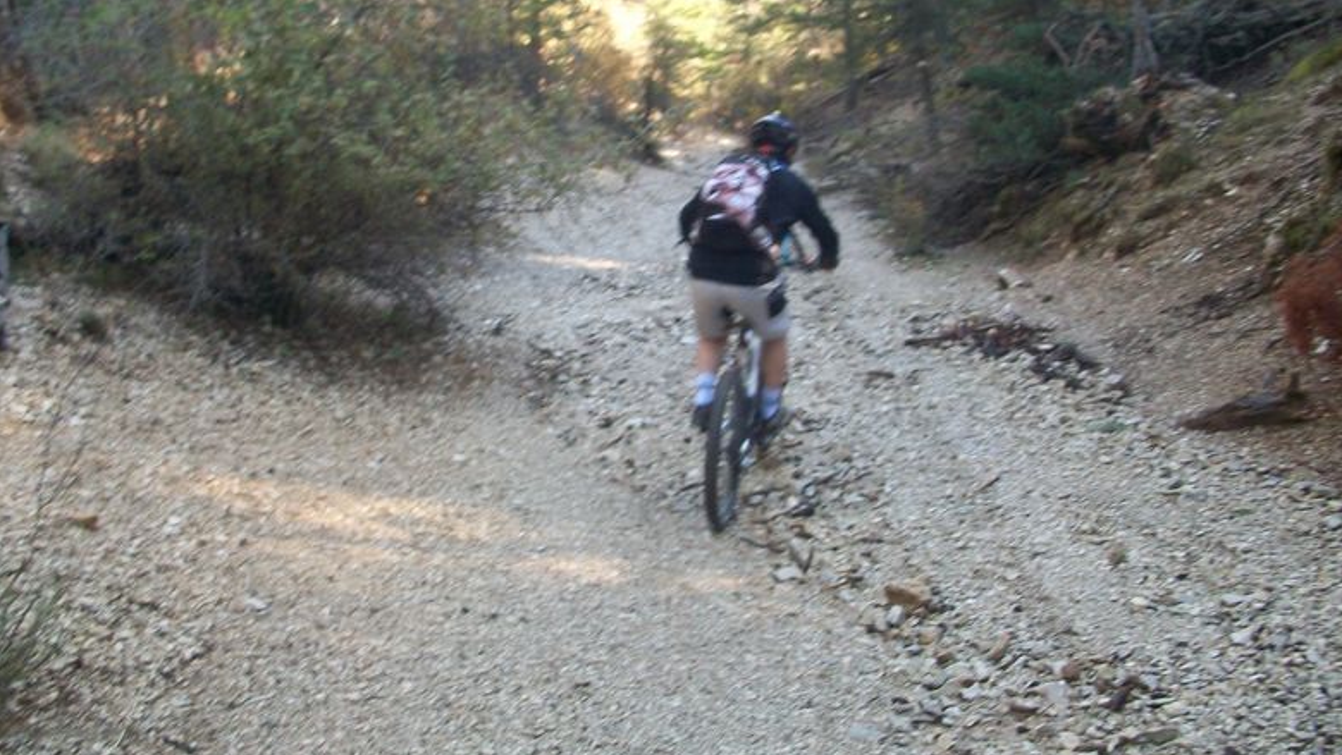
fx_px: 1352
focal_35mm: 38
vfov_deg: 31.1
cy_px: 294
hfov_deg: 52.8
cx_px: 657
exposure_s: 1/60
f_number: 2.8
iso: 80
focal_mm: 5.7
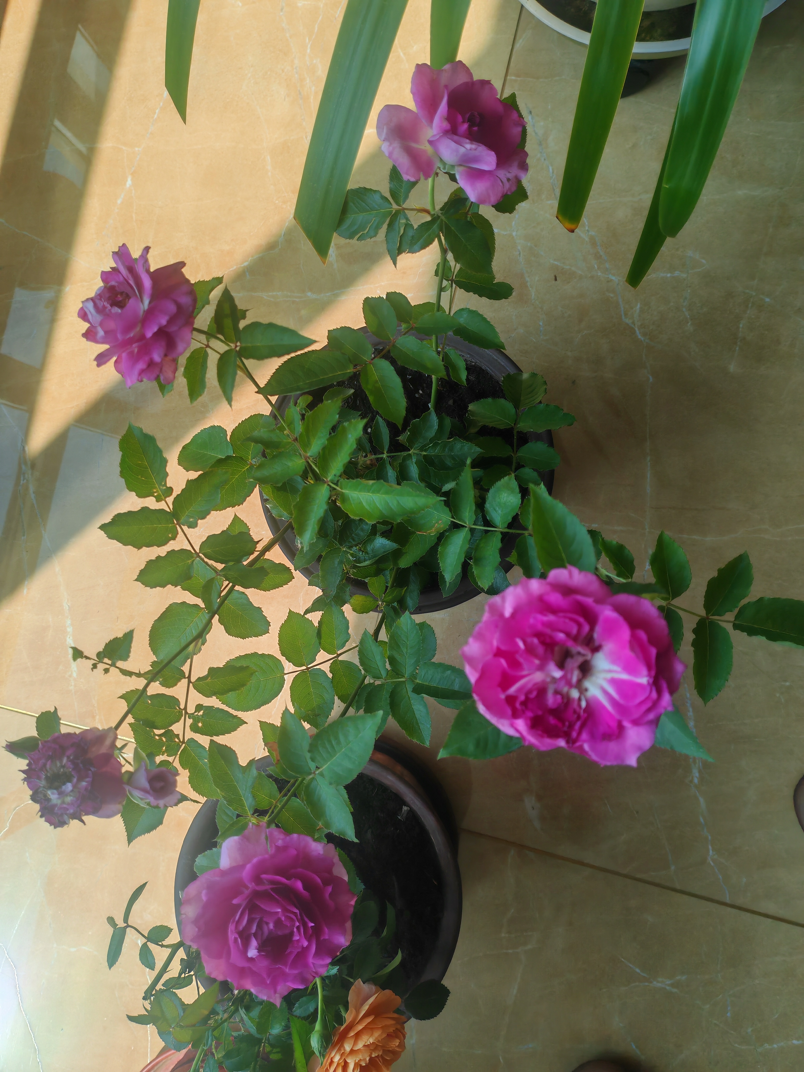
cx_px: 402
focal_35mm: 27
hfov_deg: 51.4
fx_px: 836
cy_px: 536
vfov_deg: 65.3
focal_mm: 5.52
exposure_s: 1/850
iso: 50
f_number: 1.9
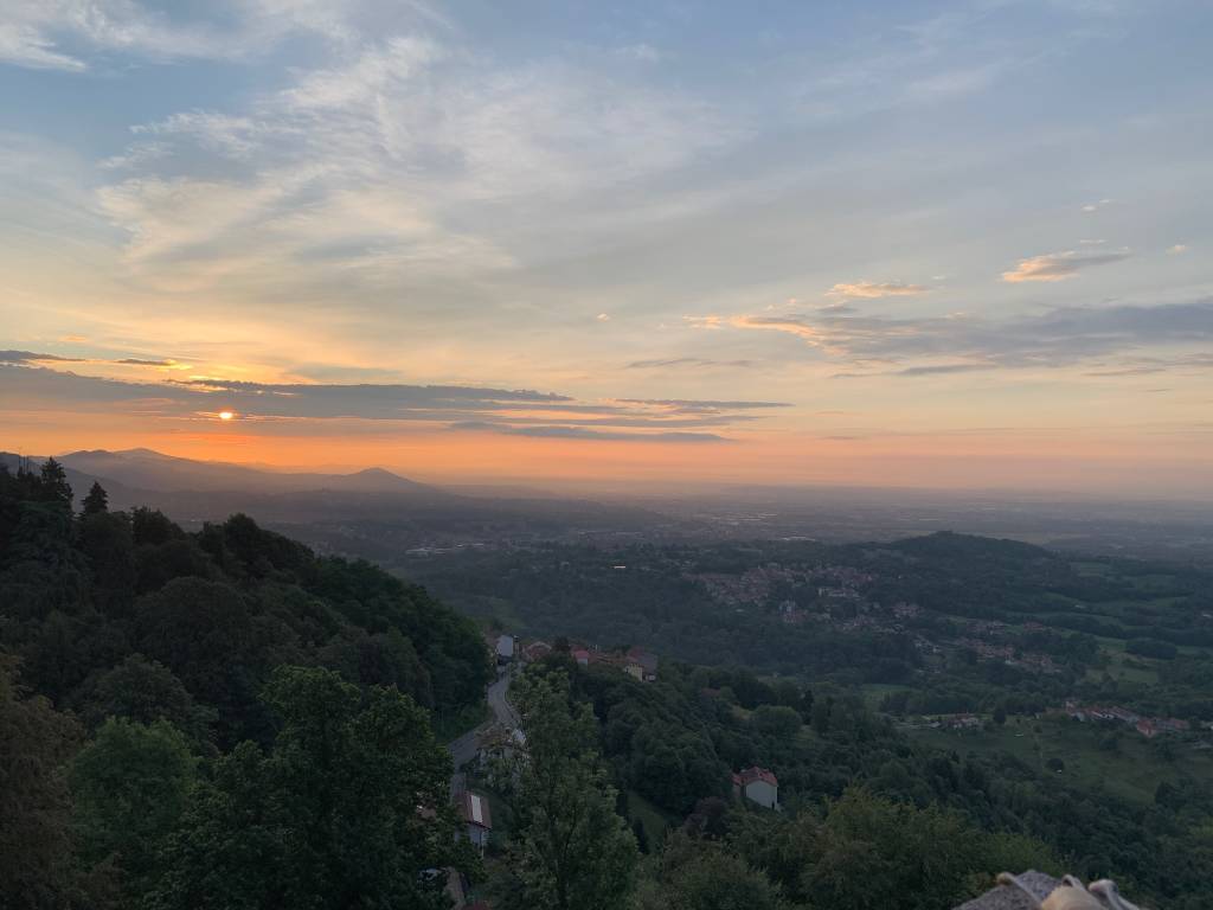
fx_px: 911
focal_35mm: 26
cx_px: 606
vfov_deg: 53.1
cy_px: 455
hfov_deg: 67.3
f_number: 1.8
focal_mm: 4.25
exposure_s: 1/871
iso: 25
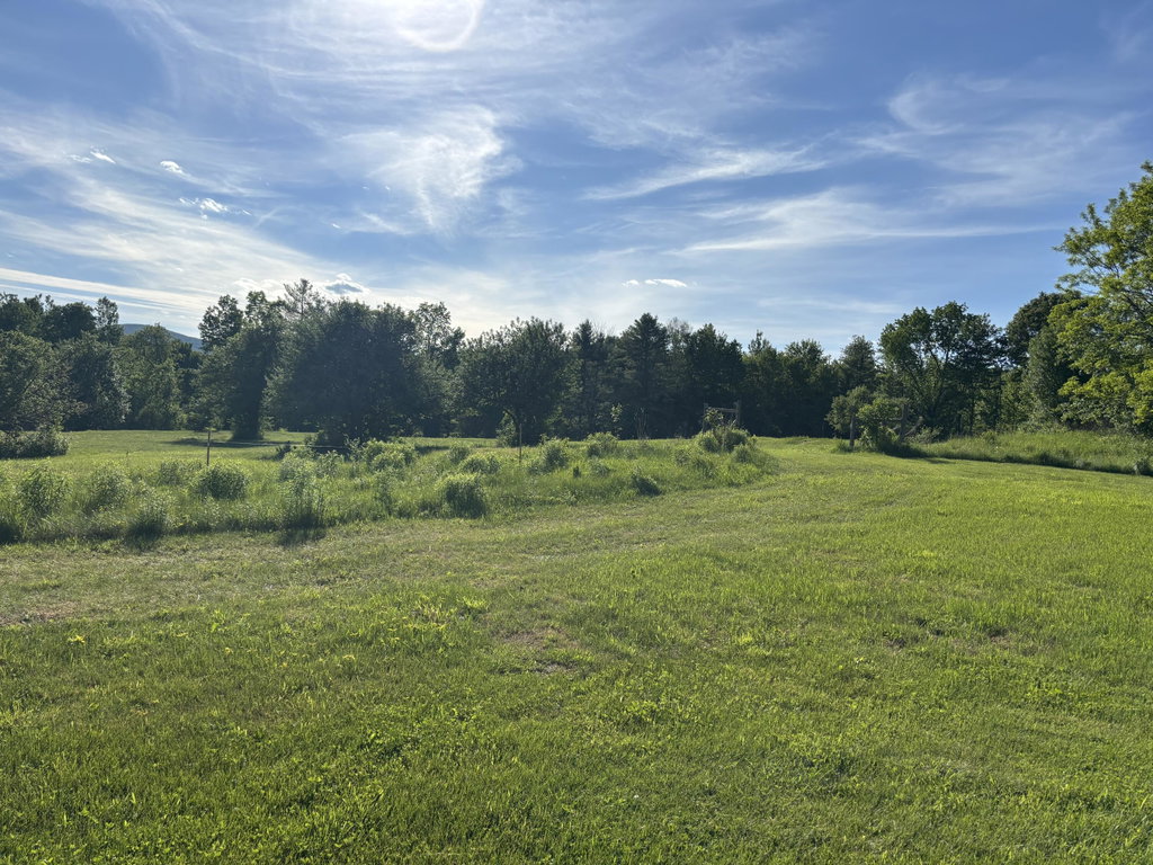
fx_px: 866
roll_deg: -4.7
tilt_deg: -1.9
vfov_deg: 53.1
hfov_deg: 67.3
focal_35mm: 26
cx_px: 576
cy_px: 432
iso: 50
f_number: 1.6
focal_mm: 5.96
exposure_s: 1/8333
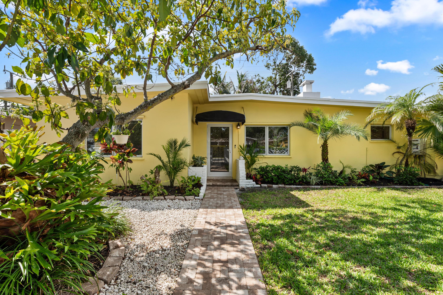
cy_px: 148
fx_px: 222
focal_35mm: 18
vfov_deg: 67.4
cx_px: 222
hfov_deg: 90.0
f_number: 13
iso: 100
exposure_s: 1/50
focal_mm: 18
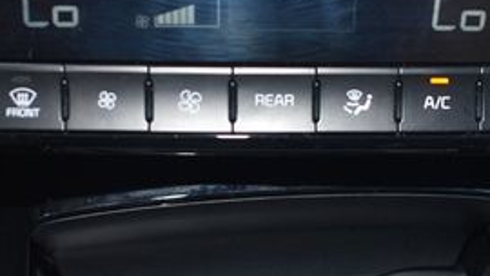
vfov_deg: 17.9
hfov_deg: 31.4
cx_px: 287
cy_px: 188
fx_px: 871
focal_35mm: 67
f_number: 3.5
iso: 250
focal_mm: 18
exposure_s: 1/80
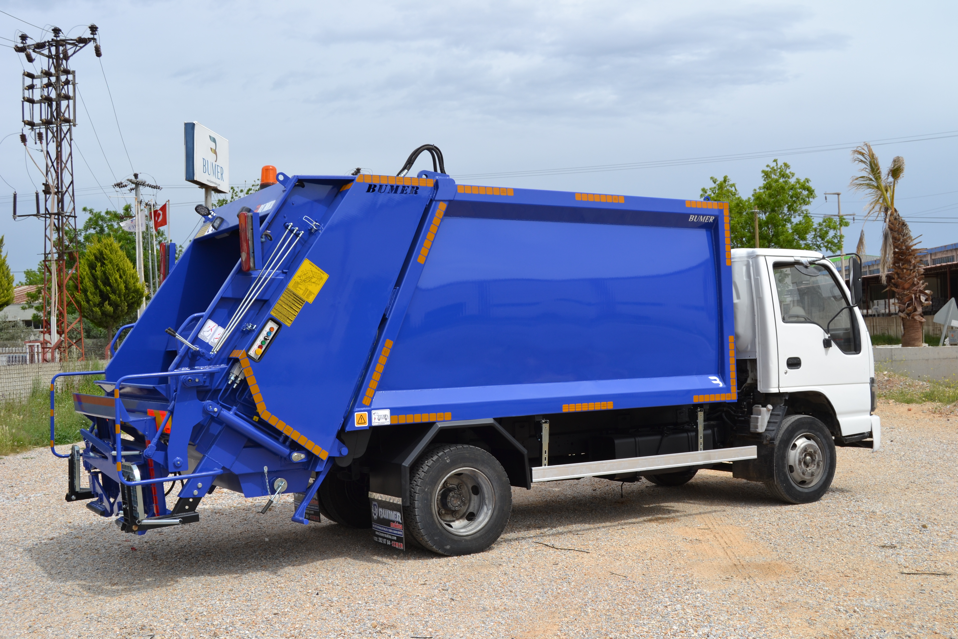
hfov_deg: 49.6
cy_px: 320
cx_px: 479
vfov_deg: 34.2
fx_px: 1038
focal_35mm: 39
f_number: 8
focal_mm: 26
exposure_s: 1/250
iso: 100
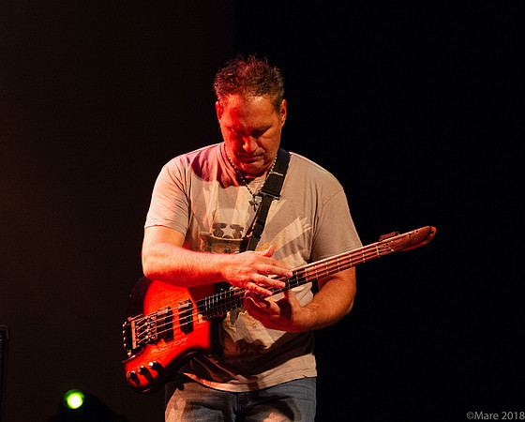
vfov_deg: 10.5
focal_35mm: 147
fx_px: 2287
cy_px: 211
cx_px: 208
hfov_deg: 13.1
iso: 8000
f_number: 7.1
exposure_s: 1/100
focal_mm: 130
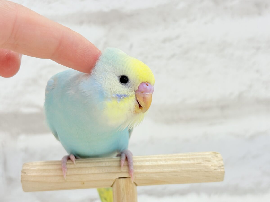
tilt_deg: -5.2
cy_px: 101
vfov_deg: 28.0
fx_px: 406
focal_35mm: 52
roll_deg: +4.5
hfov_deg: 36.8
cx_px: 135
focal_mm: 5.96
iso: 32
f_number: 1.6
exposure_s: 1/50
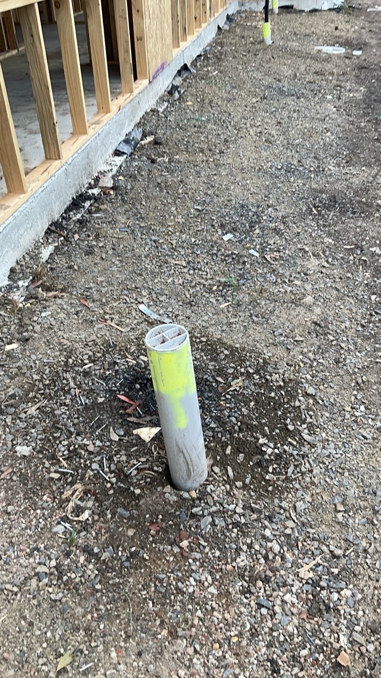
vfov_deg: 61.0
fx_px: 575
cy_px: 338
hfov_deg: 36.7
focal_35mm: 32
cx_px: 196
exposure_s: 1/144
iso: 16
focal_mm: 3
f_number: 1.8
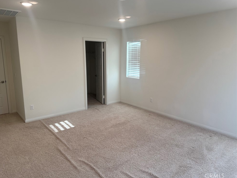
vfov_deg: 54.9
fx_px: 171
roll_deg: -0.2
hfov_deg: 69.4
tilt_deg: -11.7
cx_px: 114
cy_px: 86
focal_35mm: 25
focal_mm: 6.76
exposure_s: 1/120
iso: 125
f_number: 1.78
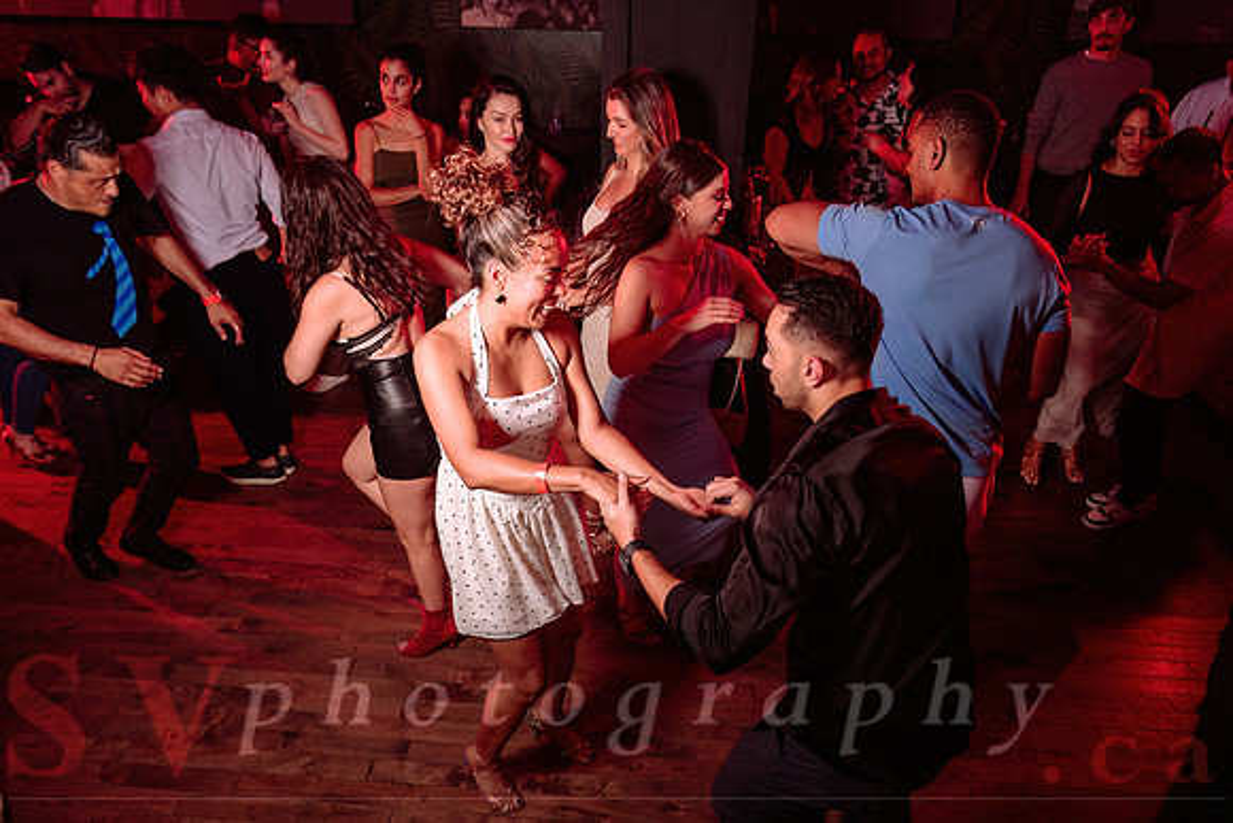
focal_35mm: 28
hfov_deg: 66.3
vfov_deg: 47.0
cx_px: 616
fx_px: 943
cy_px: 472
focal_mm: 24
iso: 800
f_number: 4
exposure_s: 1/50
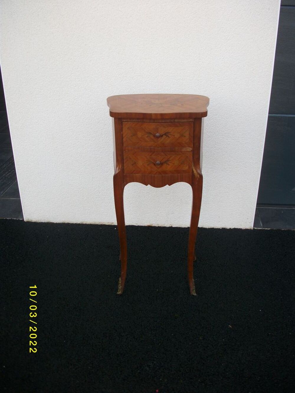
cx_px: 148
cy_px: 196
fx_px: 352
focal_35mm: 31
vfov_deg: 58.3
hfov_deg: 45.4
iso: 80
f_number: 2.9
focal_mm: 5.7
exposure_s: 1/105
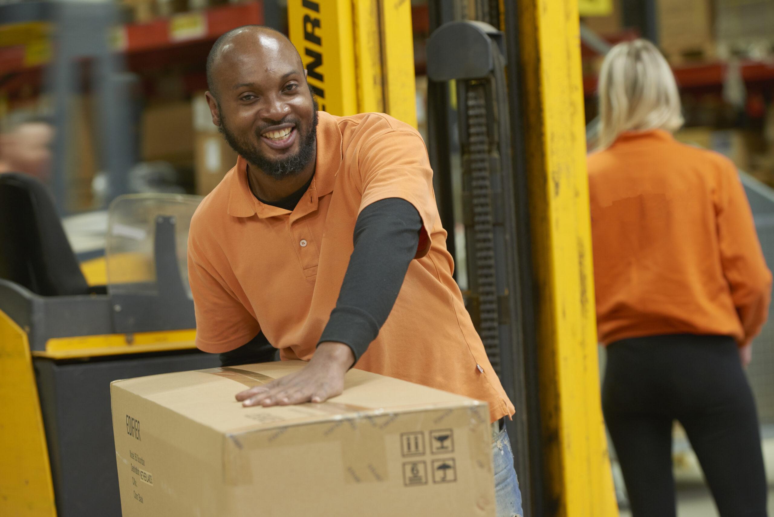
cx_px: 387
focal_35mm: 130
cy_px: 258
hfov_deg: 15.8
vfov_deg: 10.6
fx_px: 2796
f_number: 4.5
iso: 800
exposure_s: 1/25
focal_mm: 130
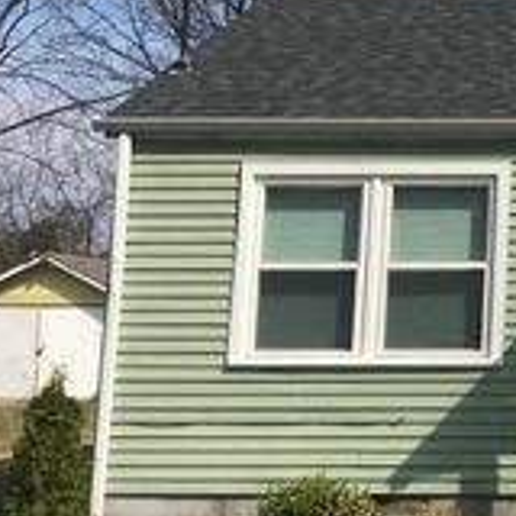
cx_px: 780
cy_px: 102
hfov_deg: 19.0
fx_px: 1349
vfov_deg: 21.4
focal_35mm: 80
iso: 25
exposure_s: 1/1832
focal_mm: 4.15
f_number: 2.2
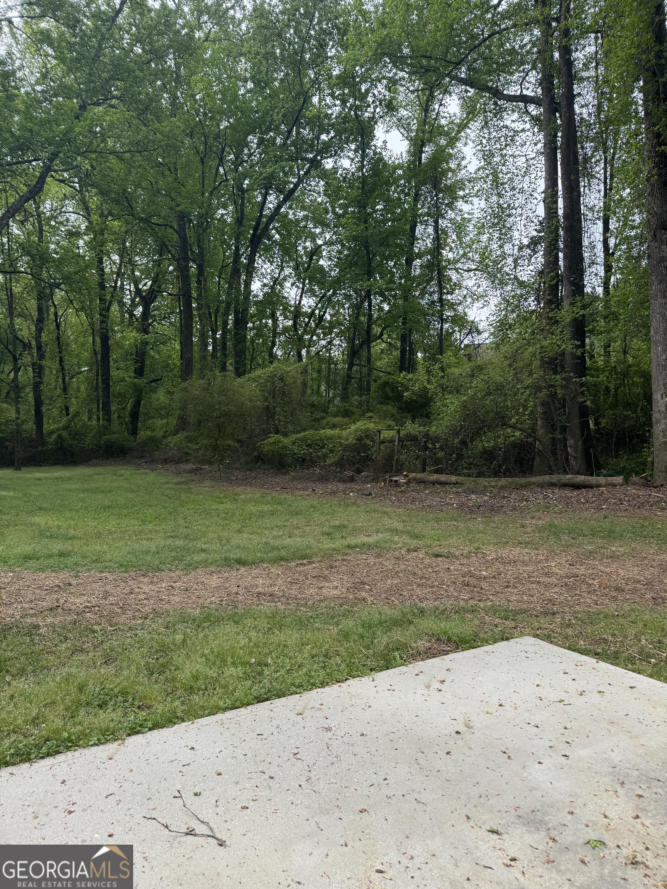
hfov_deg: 56.8
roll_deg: +1.3
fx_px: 617
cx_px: 334
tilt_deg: -2.0
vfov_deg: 71.6
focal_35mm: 24
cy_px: 444
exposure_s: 1/864
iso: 80
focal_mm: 6.76
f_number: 1.78
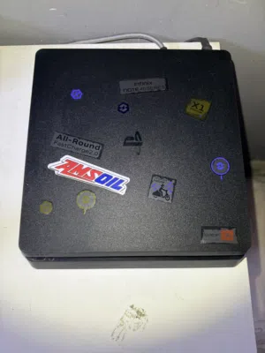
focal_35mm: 24
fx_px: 245
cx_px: 132
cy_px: 176
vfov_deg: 71.6
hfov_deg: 56.8
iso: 200
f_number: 1.78
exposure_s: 1/62
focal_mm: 6.76
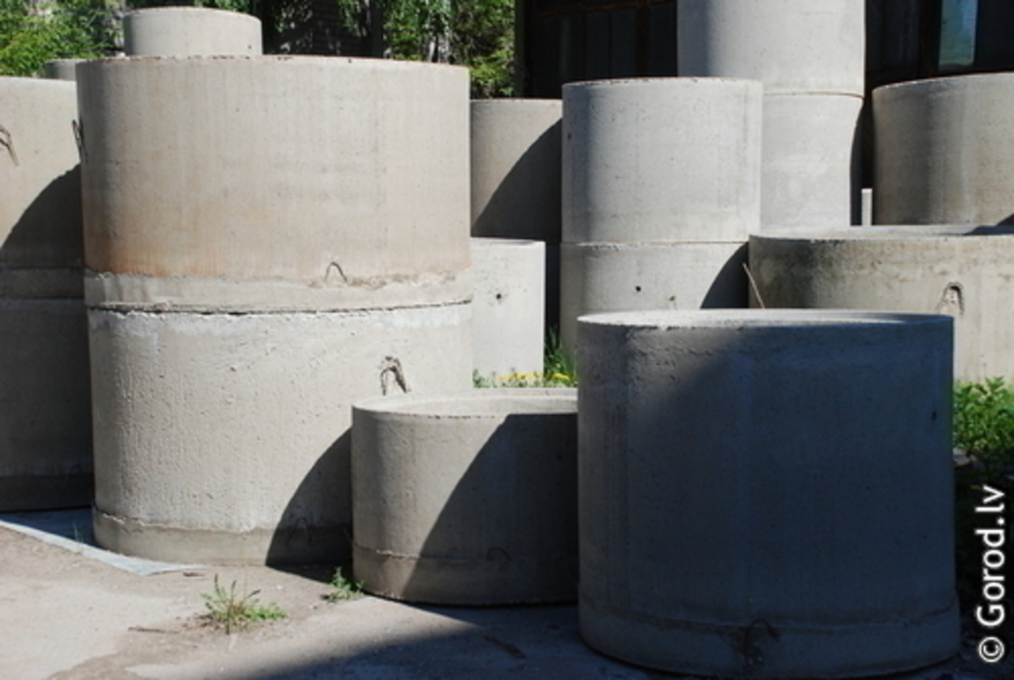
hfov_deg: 35.0
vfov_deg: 23.9
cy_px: 340
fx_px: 1608
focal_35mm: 57
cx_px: 507
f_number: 5.6
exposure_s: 1/1500
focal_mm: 38
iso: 400
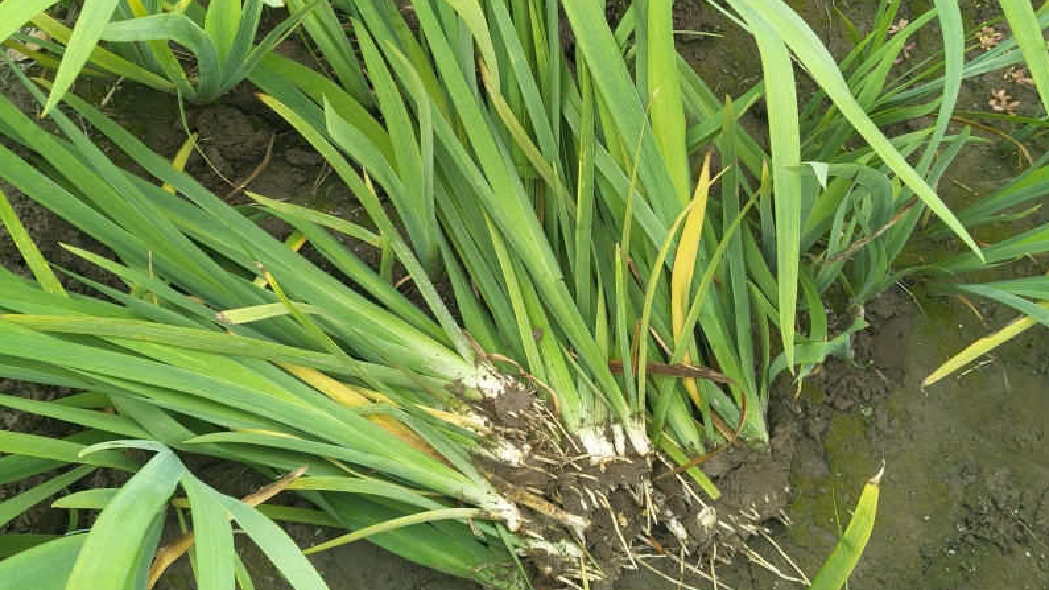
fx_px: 1057
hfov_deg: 52.8
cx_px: 526
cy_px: 195
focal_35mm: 38
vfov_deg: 30.9
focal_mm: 4.84
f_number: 1.8
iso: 80
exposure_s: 1/160
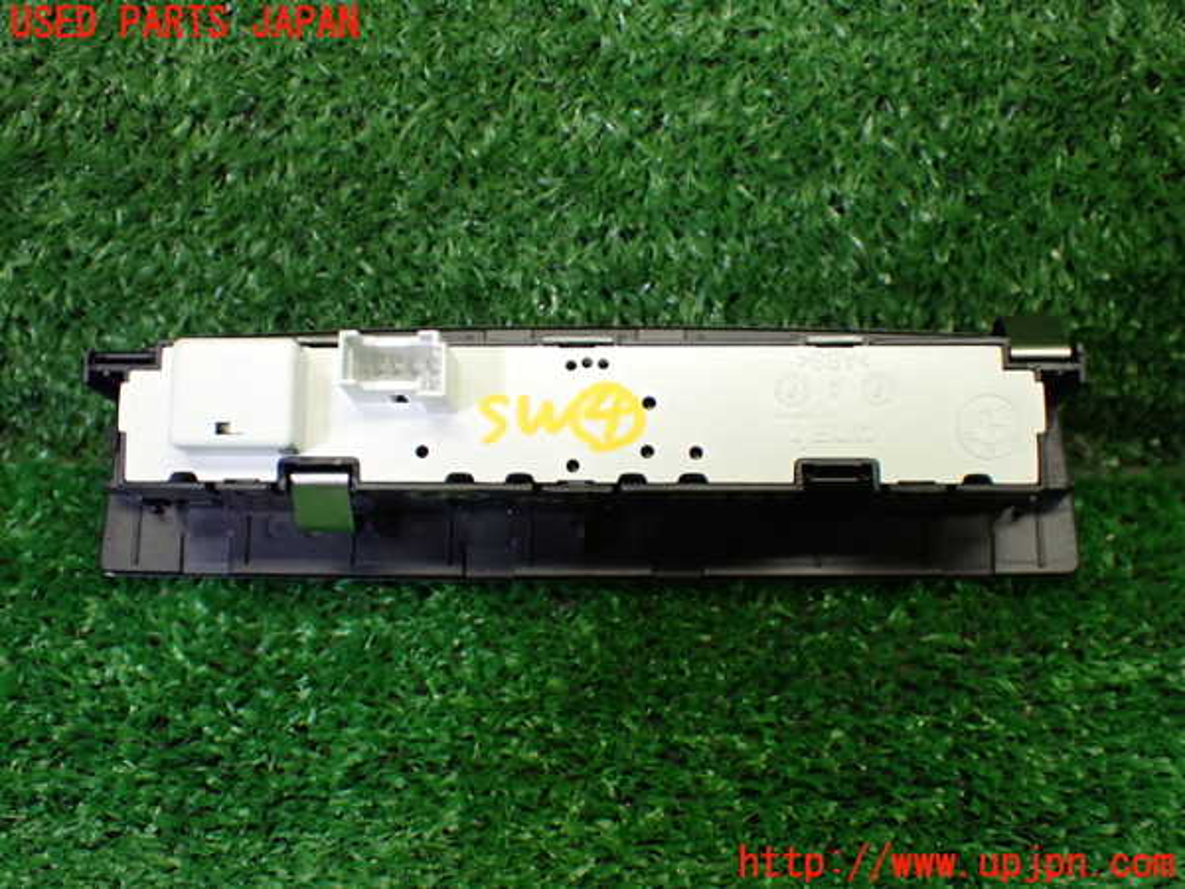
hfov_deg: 42.9
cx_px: 592
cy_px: 444
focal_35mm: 44
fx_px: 1506
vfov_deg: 32.9
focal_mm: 7.84
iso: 800
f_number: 2.9
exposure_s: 1/160
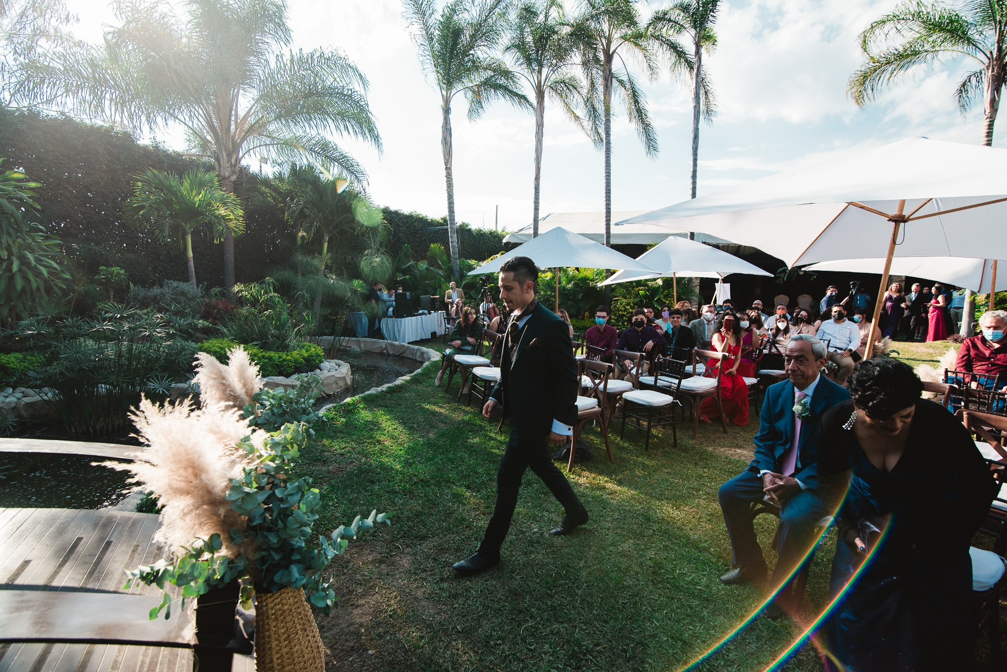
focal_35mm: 16
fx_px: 448
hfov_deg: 96.7
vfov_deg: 73.8
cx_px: 504
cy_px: 336
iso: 100
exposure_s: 1/400
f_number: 3.5
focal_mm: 16
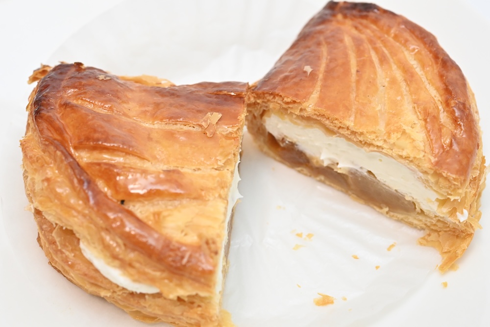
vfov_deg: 22.6
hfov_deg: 33.4
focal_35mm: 60
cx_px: 245
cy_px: 164
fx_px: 817
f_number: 8
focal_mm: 60
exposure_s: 1/200
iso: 6400
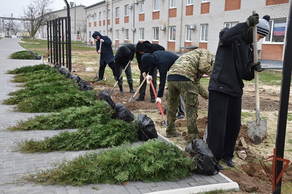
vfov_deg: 33.0
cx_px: 146
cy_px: 97
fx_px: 328
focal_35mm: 40
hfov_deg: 47.9
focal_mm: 27
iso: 400
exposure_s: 1/125
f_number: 5.6
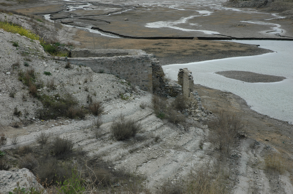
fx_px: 610
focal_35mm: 75
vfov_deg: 18.1
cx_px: 146
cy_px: 97
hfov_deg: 27.0
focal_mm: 50
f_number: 9
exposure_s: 1/320
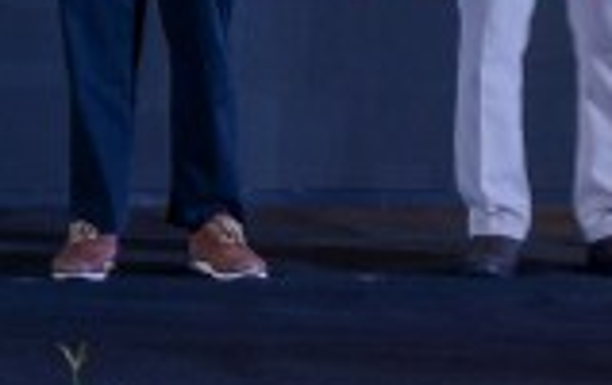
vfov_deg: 4.8
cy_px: -485
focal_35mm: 267
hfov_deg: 7.7
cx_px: -298
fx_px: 4461
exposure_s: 1/100
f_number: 4.5
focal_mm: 58
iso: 1000
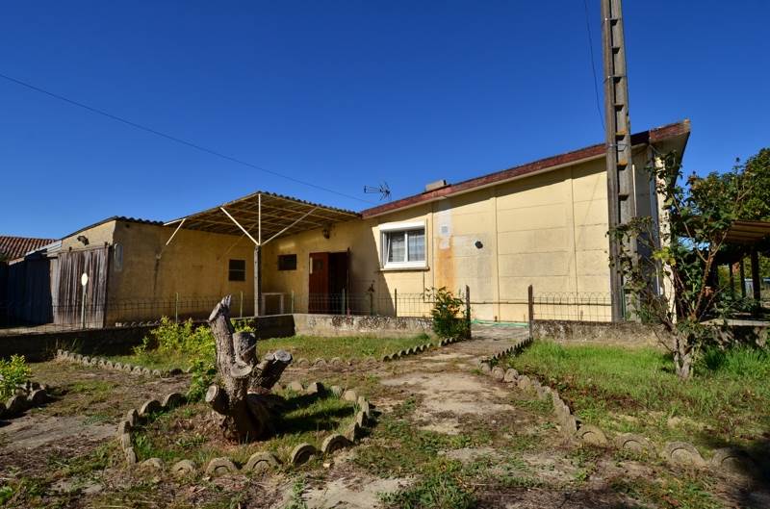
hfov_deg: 90.1
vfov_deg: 67.1
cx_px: 385
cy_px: 254
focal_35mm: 18
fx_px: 384
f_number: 11
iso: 200
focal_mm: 12
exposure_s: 1/1000
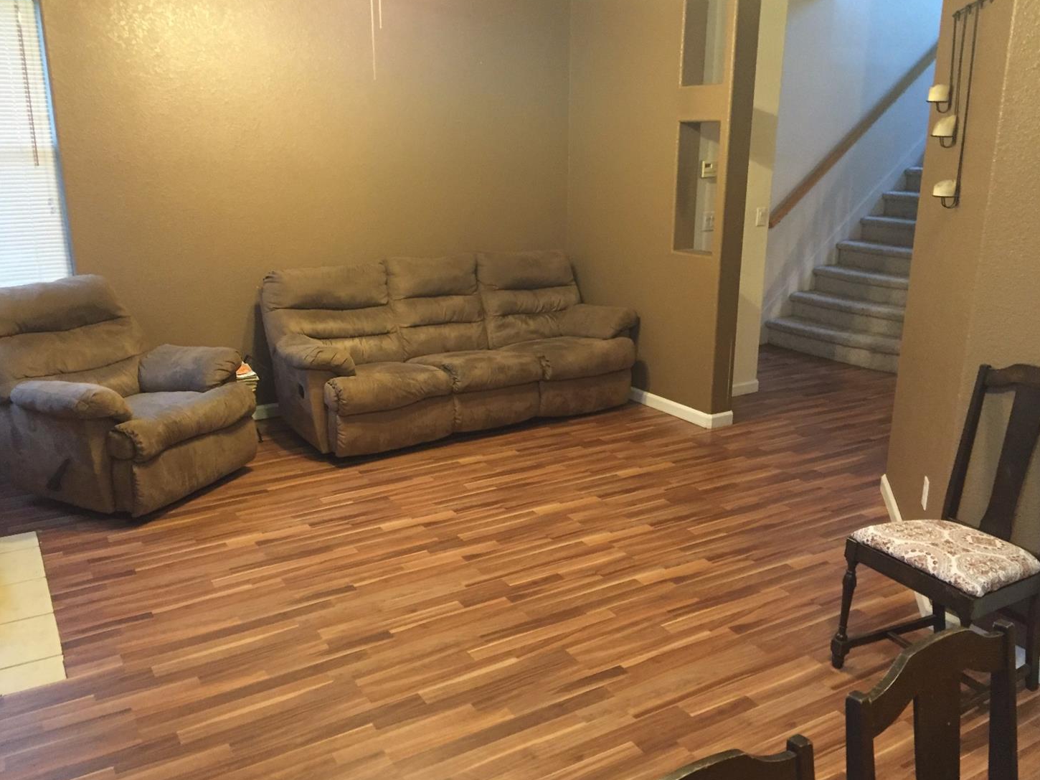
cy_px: 394
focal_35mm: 30
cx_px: 526
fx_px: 901
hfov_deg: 60.0
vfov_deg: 46.8
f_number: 2.2
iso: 250
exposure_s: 1/20
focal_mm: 4.15
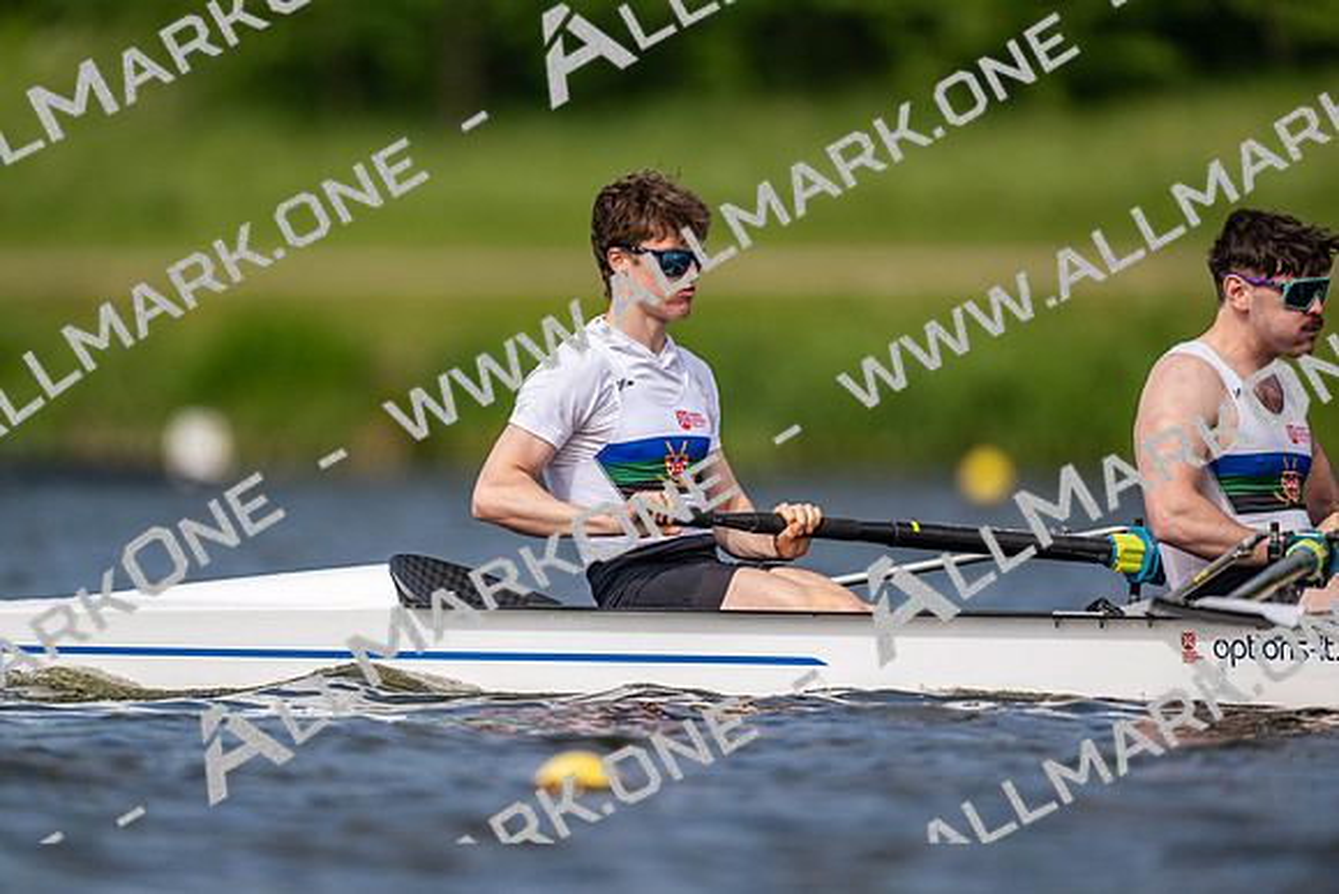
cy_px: 447
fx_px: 22321
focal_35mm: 600
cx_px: 670
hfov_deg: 3.4
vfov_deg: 2.3
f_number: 4
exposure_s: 1/2500
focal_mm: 600
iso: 200
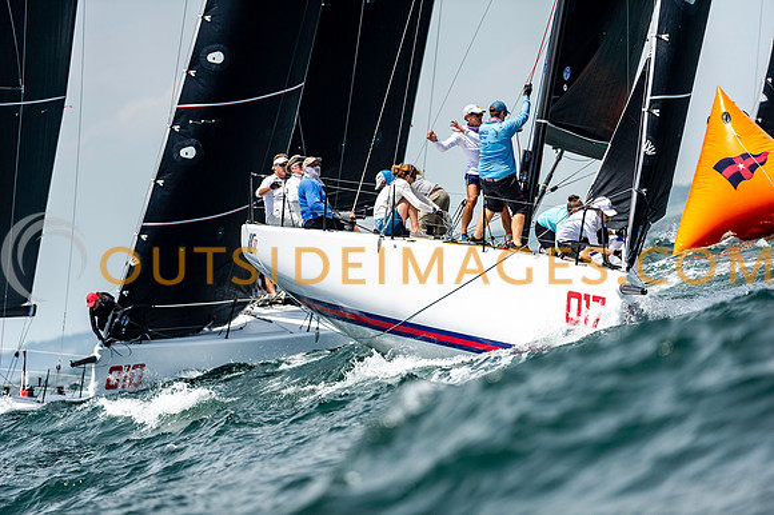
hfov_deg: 7.4
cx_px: 387
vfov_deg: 4.9
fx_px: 6016
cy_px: 258
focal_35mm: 280
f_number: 5
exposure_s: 1/2500
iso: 400
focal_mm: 280
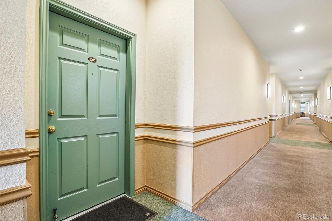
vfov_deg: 72.0
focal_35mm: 16
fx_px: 152
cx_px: 166
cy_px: 110
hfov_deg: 95.0
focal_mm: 11
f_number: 8
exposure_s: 1/6
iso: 500
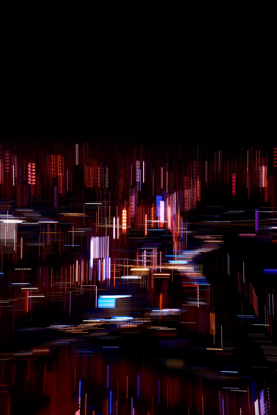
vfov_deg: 44.5
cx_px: 138
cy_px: 208
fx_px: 508
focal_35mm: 44
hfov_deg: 30.5
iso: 800
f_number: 4.5
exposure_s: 1/15
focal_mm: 29.2
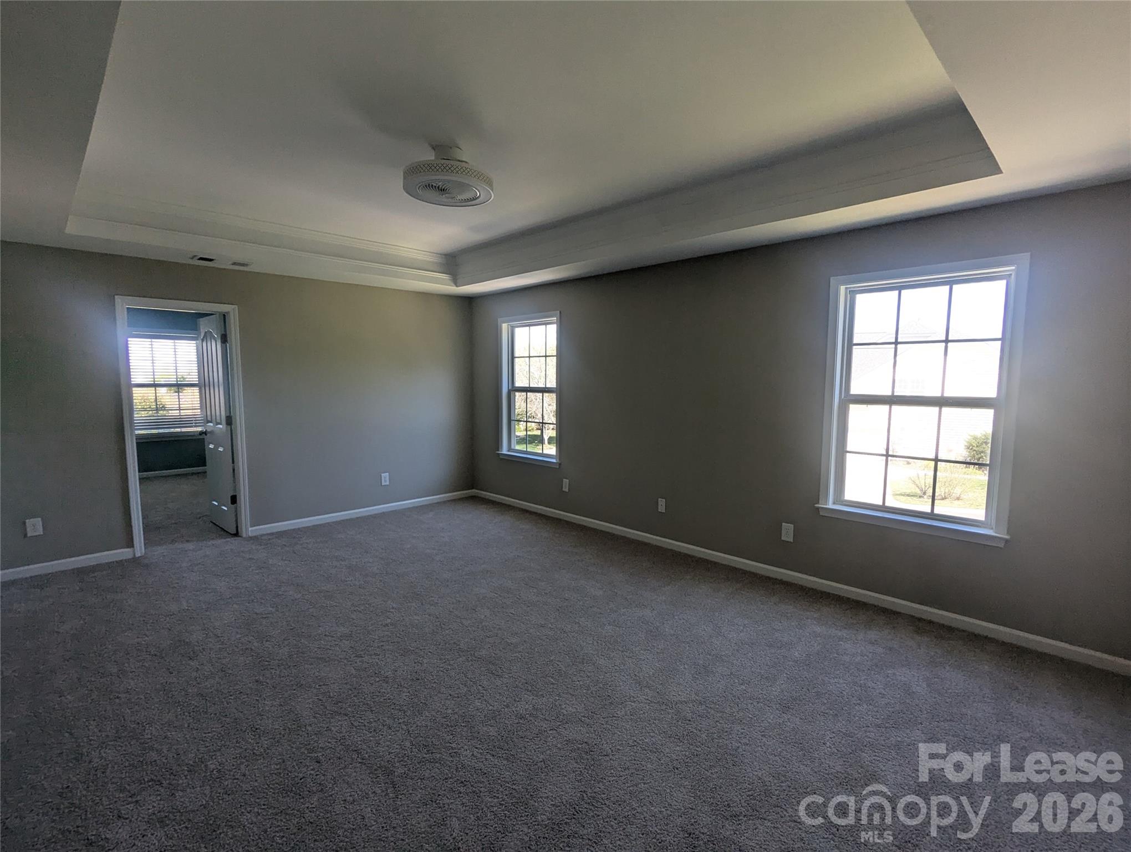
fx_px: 524
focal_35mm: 16
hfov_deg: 94.4
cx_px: 566
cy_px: 426
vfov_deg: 78.2
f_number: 2.2
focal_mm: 2.35
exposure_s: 1/198
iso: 65
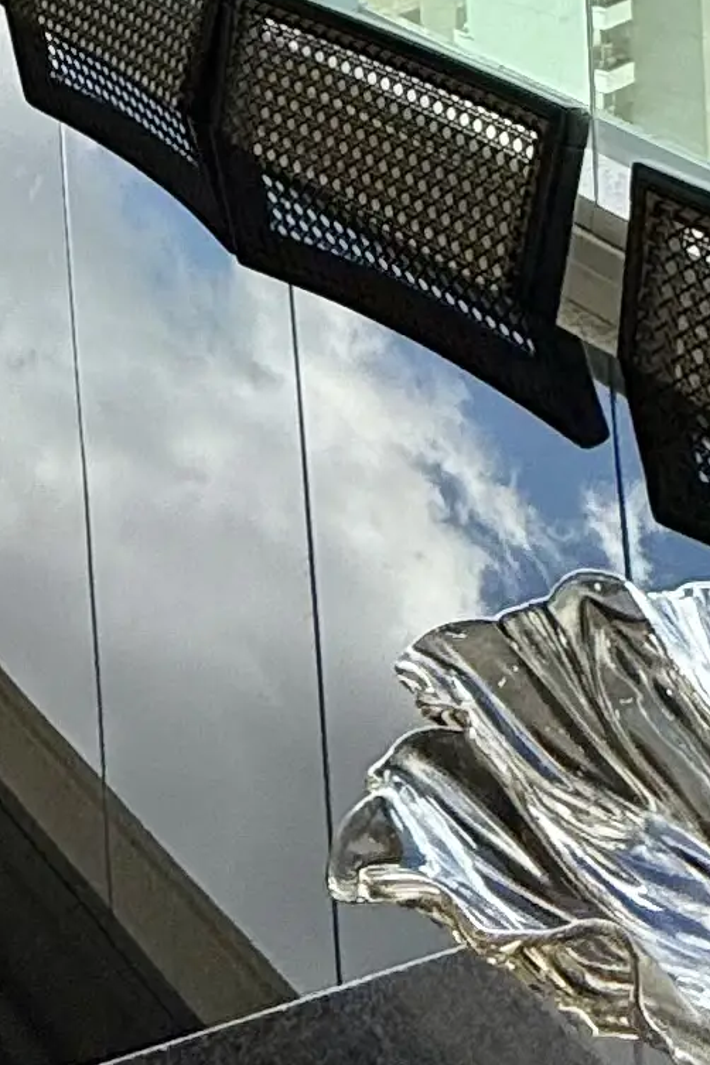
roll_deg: +1.0
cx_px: -373
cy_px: -819
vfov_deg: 19.7
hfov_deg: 16.0
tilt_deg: +2.1
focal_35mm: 78
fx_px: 2307
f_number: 2.2
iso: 50
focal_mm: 2.22
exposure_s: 1/734
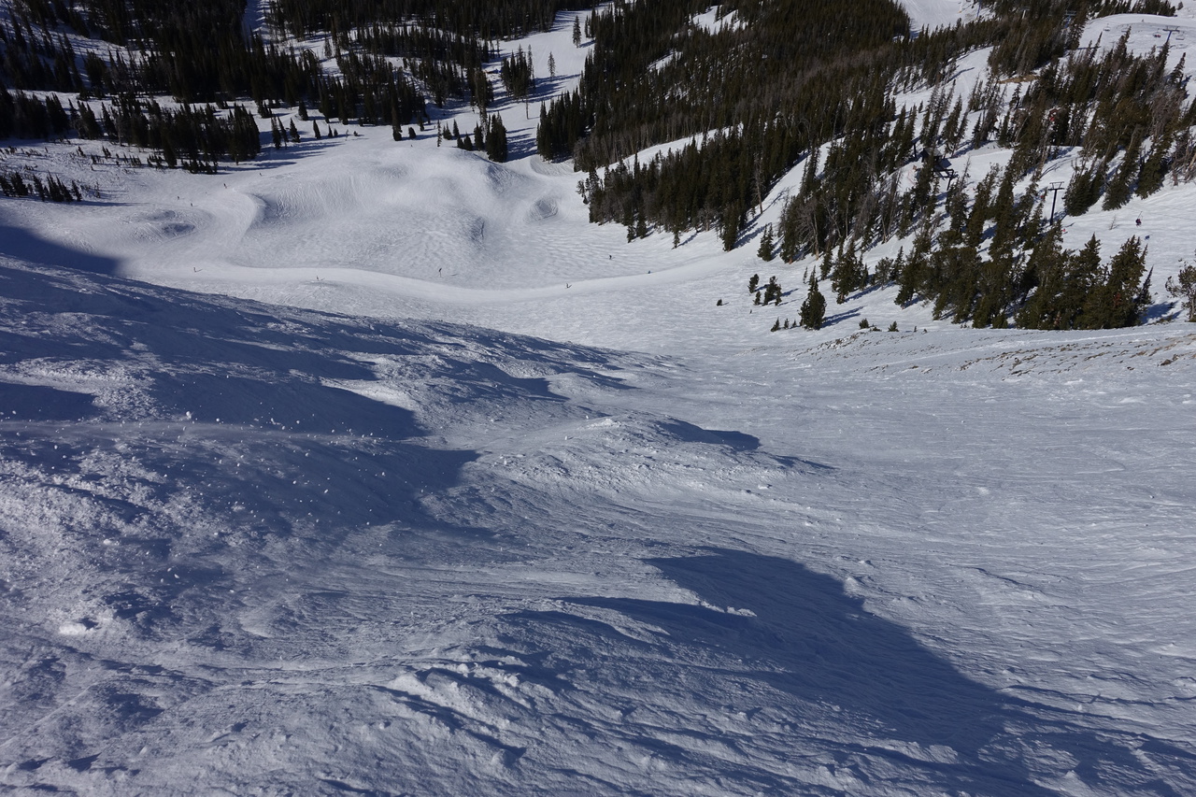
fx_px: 1030
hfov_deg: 60.3
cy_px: 398
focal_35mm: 31
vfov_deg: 42.3
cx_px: 598
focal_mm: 11.33
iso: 125
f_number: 5.6
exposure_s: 1/250
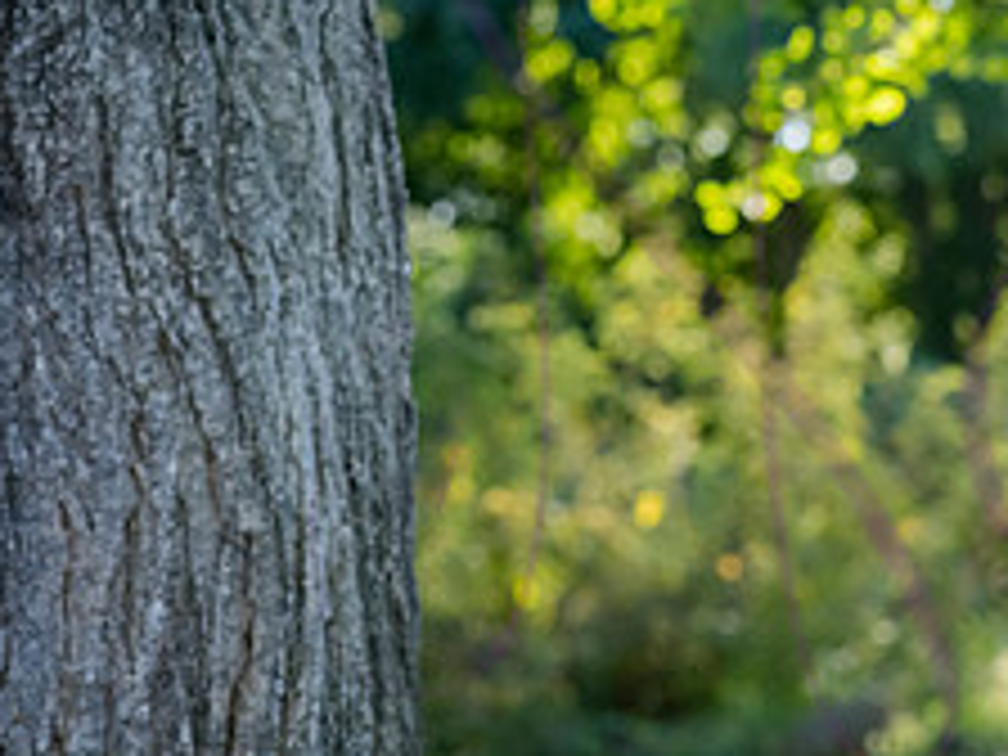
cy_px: -43
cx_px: 1210
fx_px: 7629
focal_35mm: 262
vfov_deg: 5.7
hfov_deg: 7.5
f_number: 6.3
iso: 800
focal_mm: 105
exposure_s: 1/320
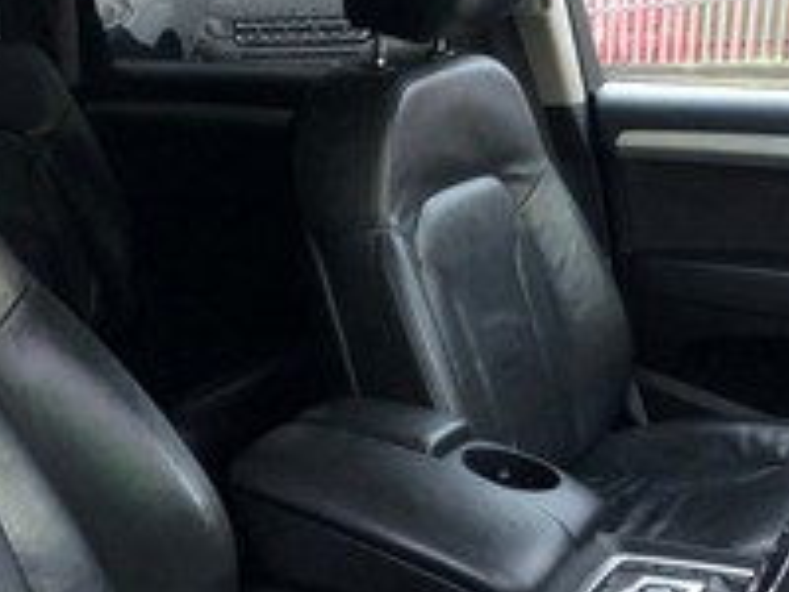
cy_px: 391
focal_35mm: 49
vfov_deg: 29.5
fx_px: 1117
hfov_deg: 38.6
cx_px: 280
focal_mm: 4
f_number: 1.8
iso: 125
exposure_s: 1/4
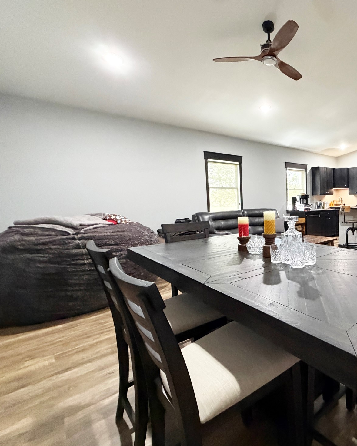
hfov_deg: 62.7
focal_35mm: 19
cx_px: 301
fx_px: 251
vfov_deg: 83.3
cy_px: 216
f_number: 2.2
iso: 800
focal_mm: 2.22
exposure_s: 1/60
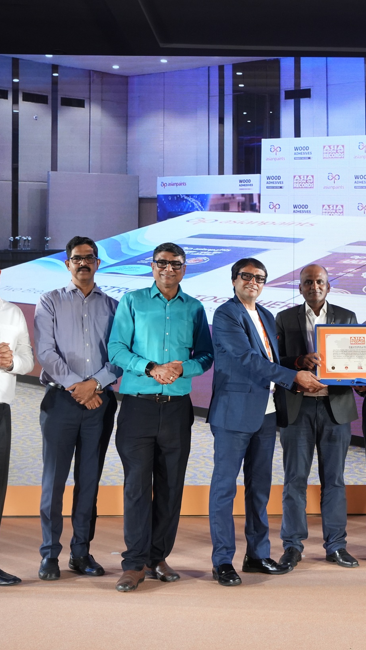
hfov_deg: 22.4
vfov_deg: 39.9
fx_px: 897
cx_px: 341
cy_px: 325
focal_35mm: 52
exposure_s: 1/160
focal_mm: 33
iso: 2000
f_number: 6.3
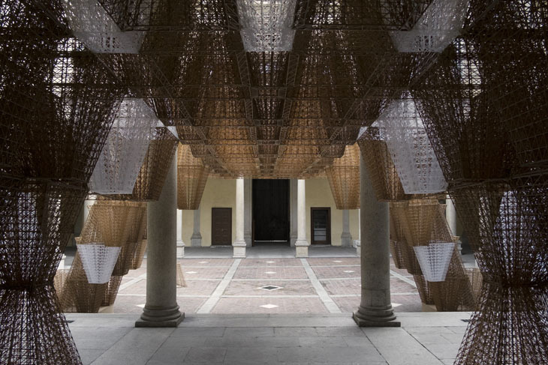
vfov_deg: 47.9
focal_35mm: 27
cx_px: 274
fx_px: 411
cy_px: 182
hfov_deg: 67.4
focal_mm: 18
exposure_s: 1/125
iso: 400
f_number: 5.6
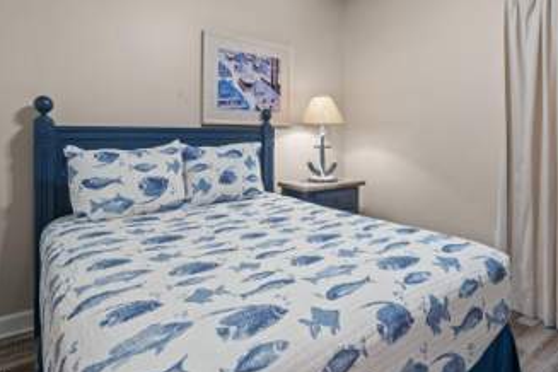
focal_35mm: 22
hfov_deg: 78.0
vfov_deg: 56.4
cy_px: 134
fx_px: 341
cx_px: 324
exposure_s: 3.2
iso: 400
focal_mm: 10
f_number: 9
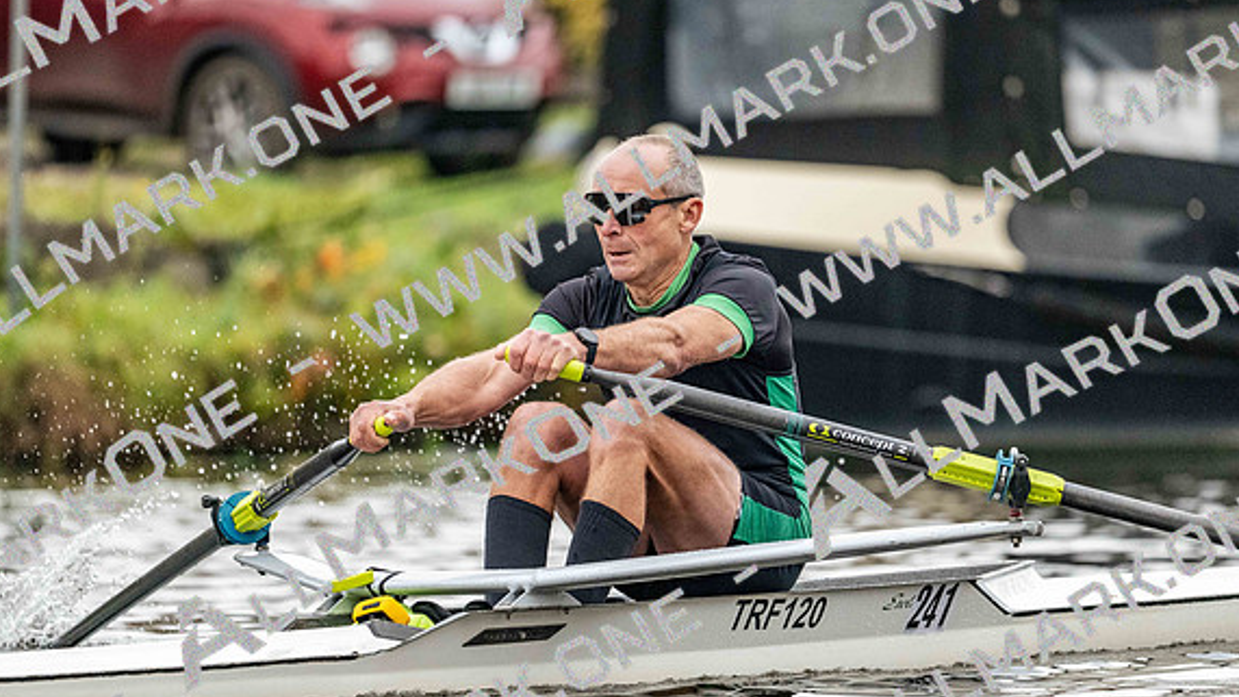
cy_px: 355
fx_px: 13994
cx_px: 618
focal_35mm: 426
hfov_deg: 5.1
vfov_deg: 2.9
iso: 5000
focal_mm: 400
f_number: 4.5
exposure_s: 1/2500
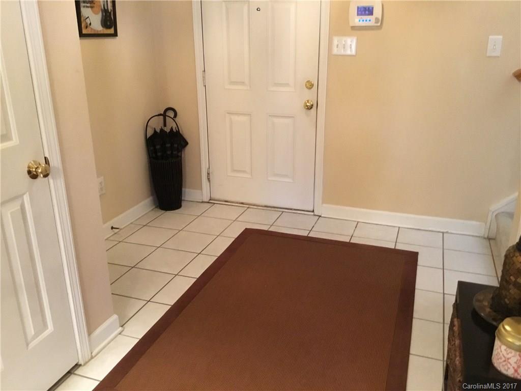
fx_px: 467
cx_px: 260
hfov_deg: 58.4
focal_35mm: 31
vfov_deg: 45.4
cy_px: 196
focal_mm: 3.3
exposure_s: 1/15
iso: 250
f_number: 2.4
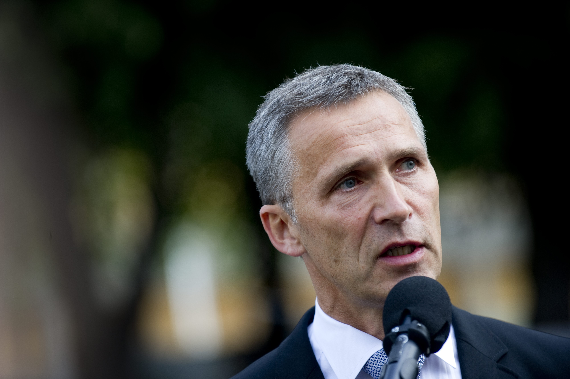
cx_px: 285
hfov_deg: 10.3
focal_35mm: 200
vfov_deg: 6.9
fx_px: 3165
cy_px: 190
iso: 400
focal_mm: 200
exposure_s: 1/400
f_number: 4
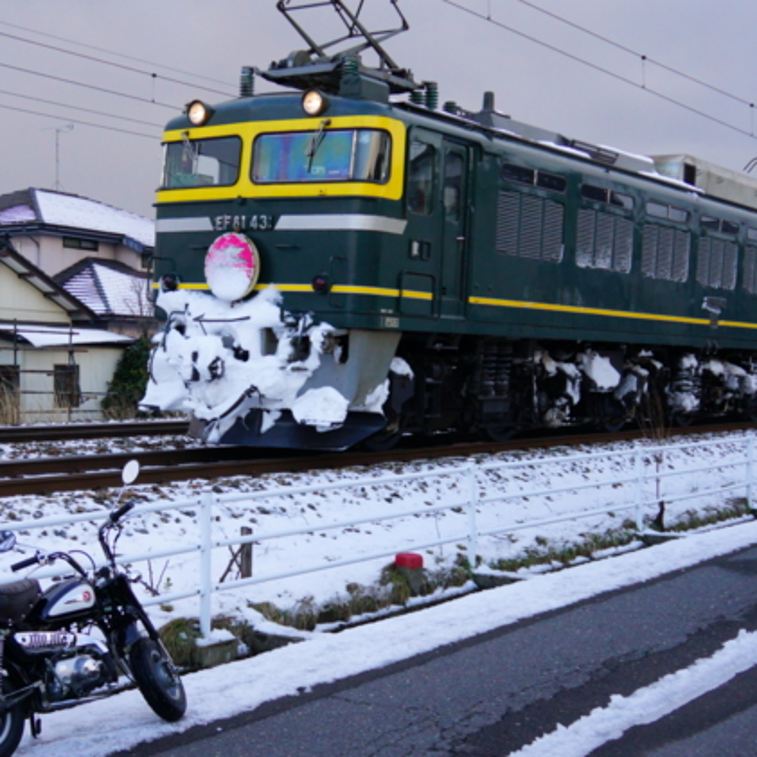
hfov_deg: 34.0
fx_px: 1237
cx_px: 334
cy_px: 411
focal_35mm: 50
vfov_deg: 34.0
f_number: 4
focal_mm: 21
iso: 1000
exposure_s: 1/1000
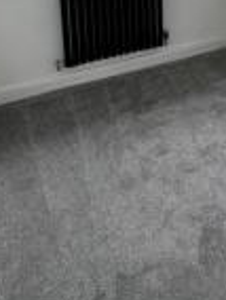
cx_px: 184
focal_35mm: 43
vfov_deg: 35.3
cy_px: -54
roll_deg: +0.2
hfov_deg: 32.7
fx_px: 373
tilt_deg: -11.8
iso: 40
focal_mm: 2.22
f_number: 2.2
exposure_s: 1/111
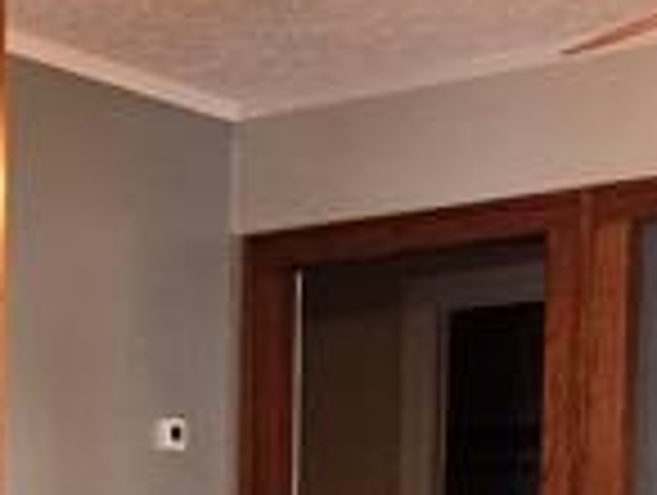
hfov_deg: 16.8
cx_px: -608
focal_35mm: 91
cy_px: 698
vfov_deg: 15.3
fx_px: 1730
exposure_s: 1/60
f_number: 2.2
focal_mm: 2.2
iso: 320
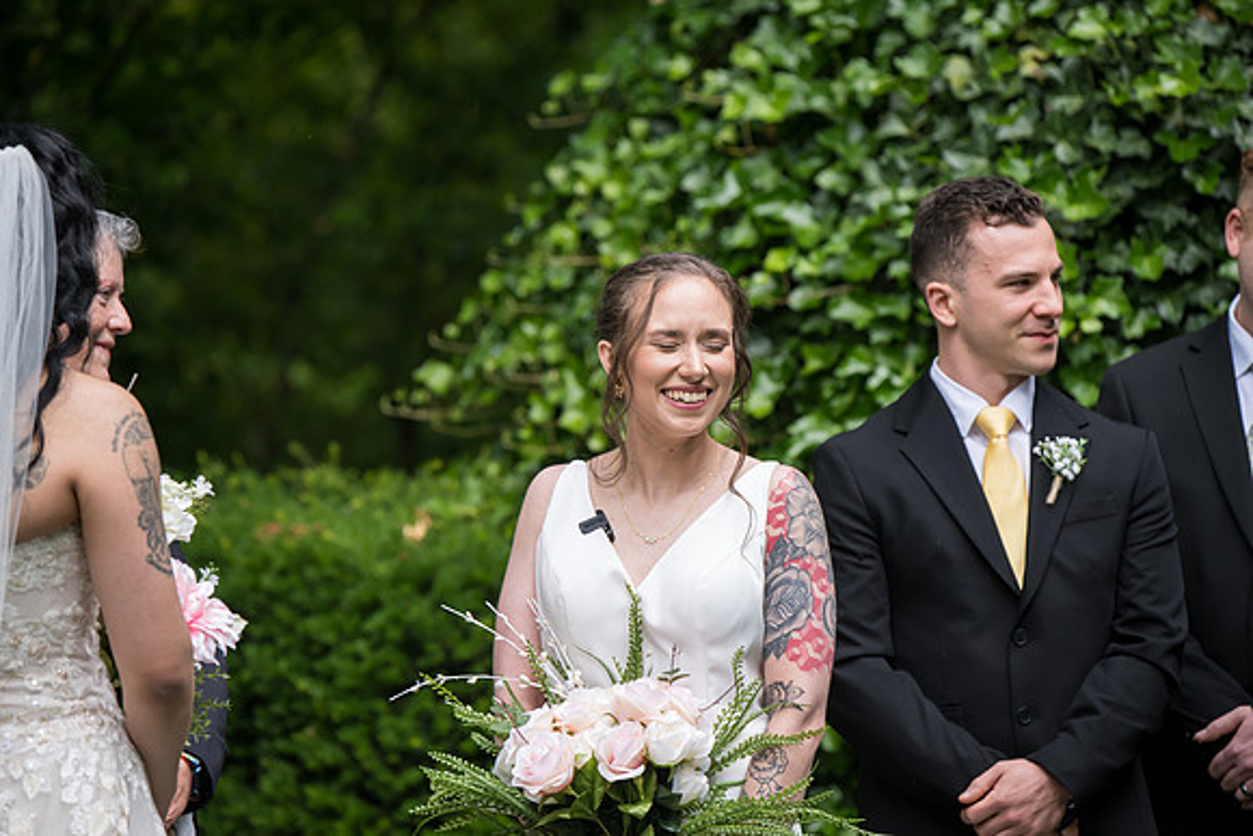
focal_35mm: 200
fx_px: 6962
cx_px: 626
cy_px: 418
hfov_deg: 10.3
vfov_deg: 6.9
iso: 500
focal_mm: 200
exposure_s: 1/400
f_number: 4
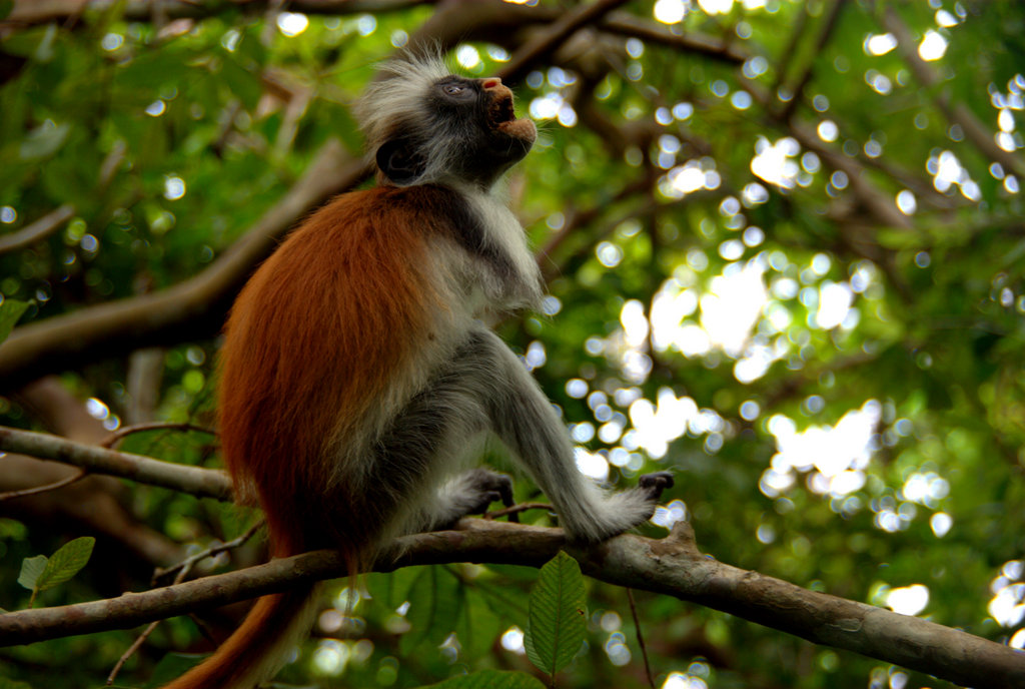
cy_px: 344
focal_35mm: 117
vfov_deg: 11.8
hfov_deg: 17.5
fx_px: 3339
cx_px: 512
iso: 100
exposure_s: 1/90
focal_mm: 77.5
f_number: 5.6
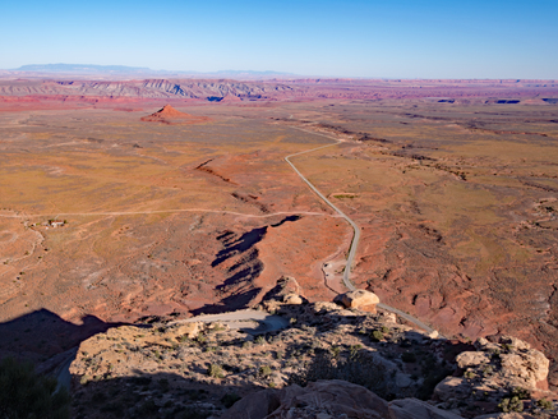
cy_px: 230
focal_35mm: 37
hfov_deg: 50.1
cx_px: 289
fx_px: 597
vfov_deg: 38.6
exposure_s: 1/160
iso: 100
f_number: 8
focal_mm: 30
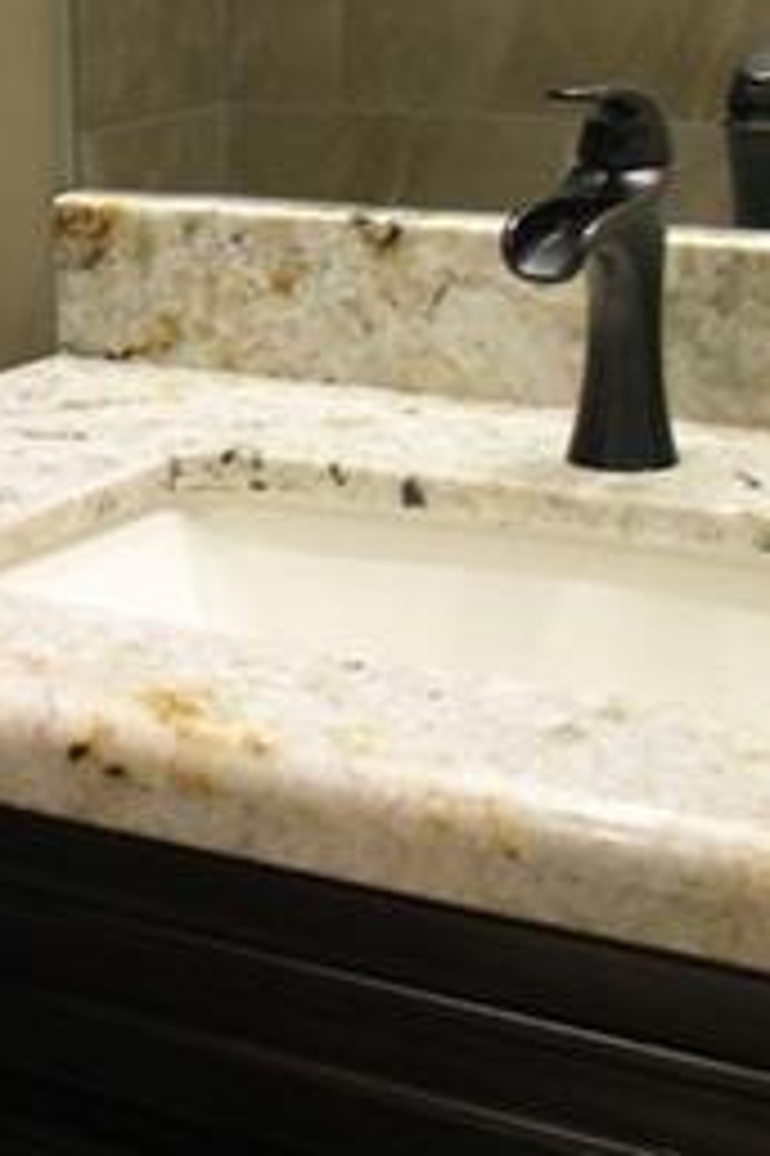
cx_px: -41
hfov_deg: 11.5
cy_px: 270
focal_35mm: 118
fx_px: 3791
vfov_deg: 17.2
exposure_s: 1/12
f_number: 2.8
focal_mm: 8
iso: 100
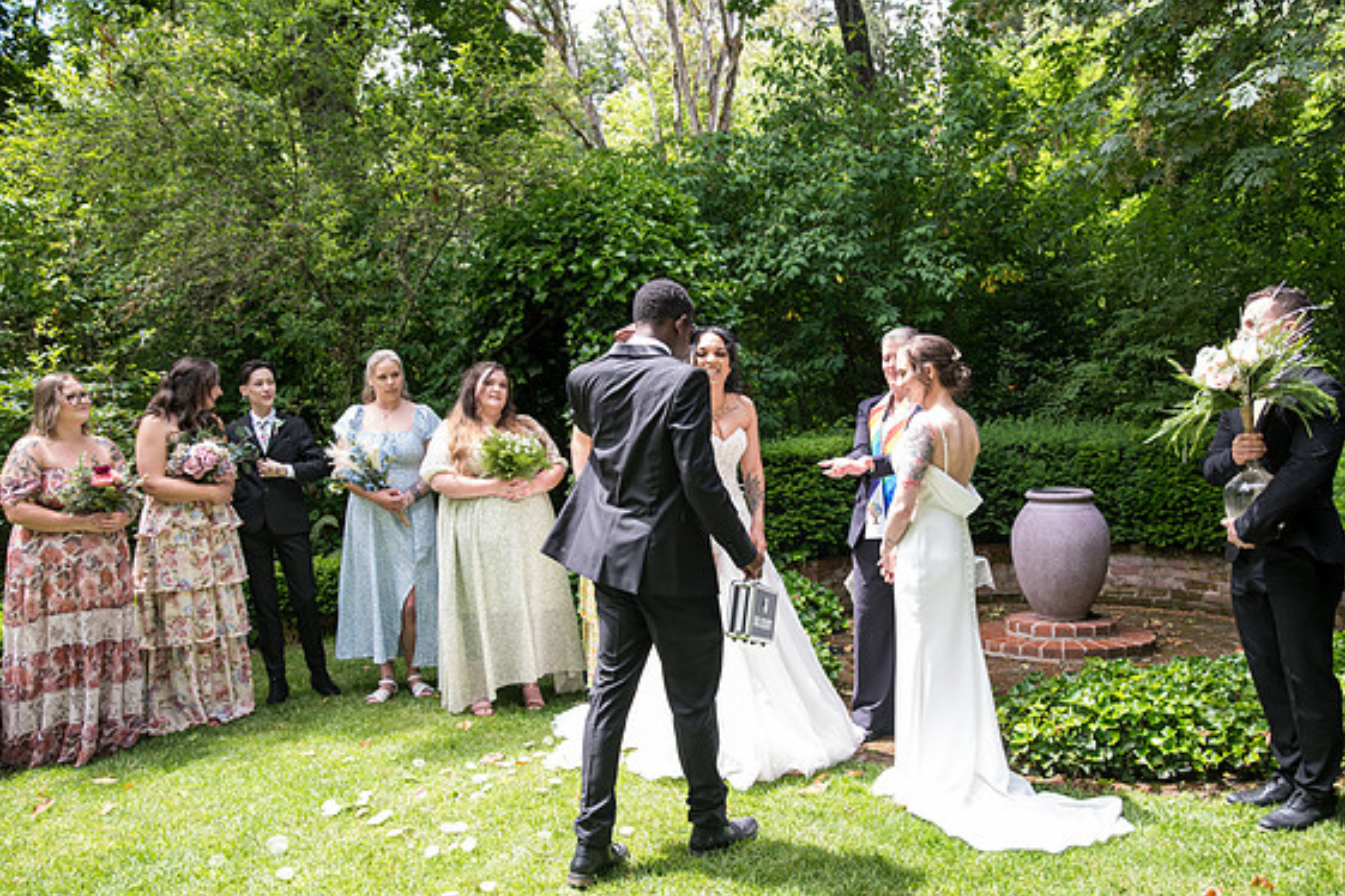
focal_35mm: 30
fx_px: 1121
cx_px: 683
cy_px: 452
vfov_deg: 43.6
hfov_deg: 61.9
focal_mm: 29
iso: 500
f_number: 4
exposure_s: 1/400
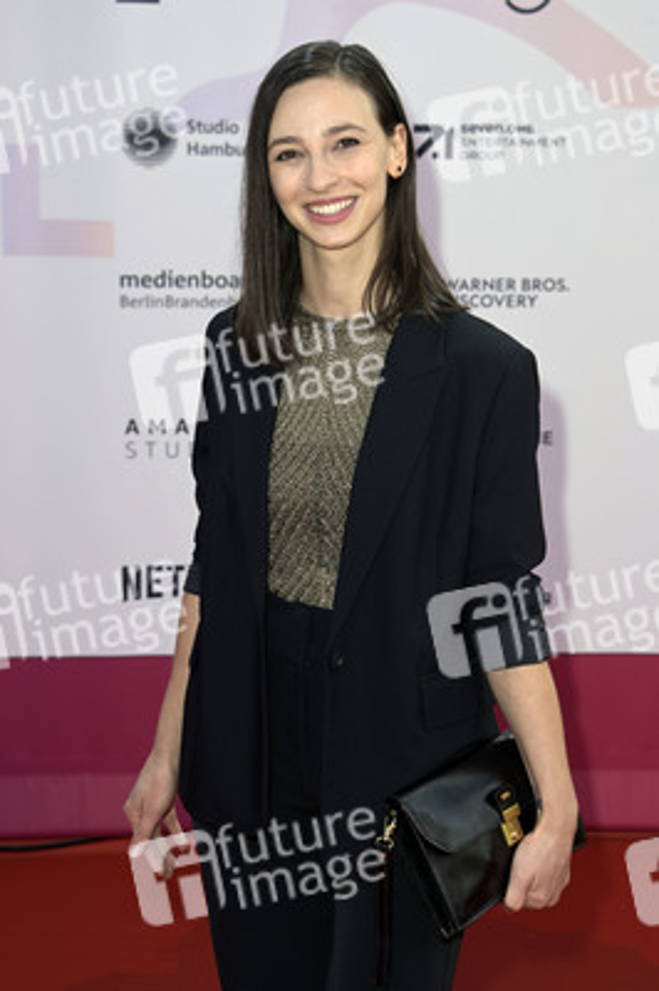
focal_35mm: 65
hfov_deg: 20.9
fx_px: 1788
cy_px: 496
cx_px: 330
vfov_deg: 31.0
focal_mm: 65
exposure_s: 1/200
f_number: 5.6
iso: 250
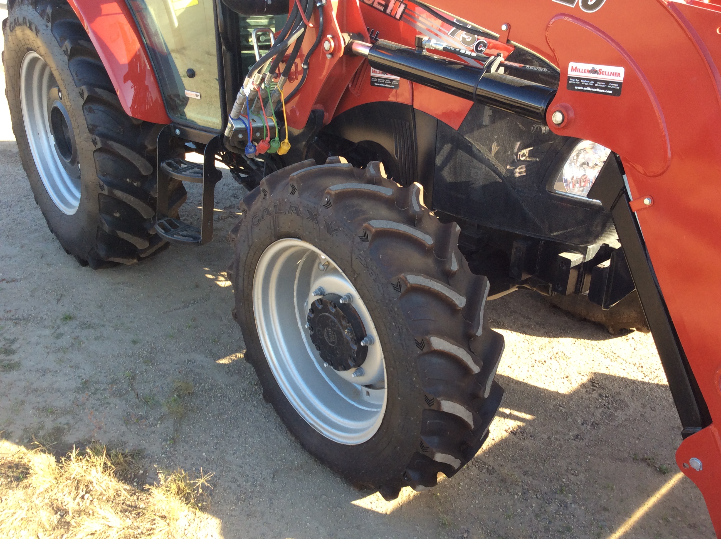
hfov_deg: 56.9
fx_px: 666
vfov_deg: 44.1
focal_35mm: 32
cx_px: 360
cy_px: 270
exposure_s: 1/151
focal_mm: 3.3
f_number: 2.4
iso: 32
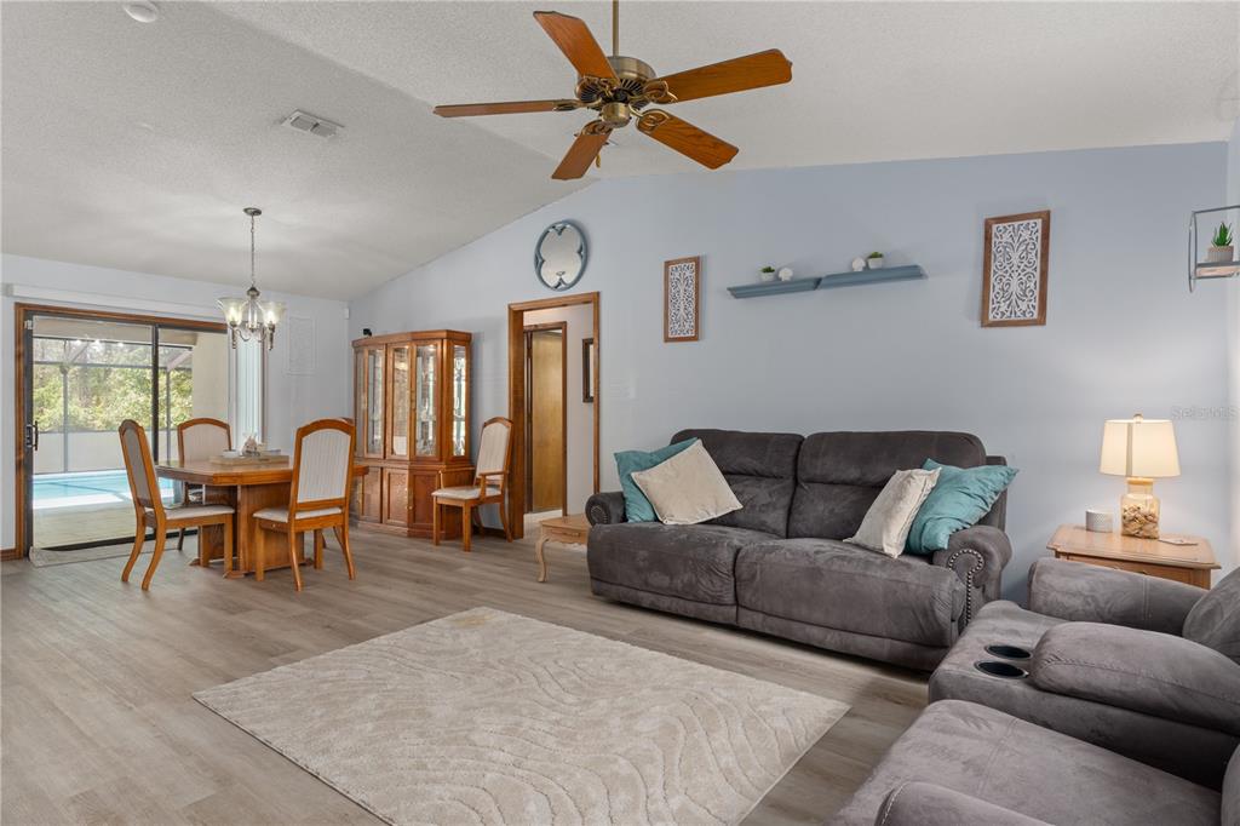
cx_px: 620
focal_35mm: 18
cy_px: 413
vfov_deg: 67.3
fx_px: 620
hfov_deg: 90.0
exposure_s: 1/1.67
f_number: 8
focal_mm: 12
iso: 320
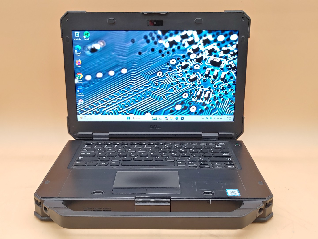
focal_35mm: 39
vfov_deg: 36.8
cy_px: 120
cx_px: 159
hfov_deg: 47.9
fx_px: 358
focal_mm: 4.36
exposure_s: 1/60
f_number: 1.8
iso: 50
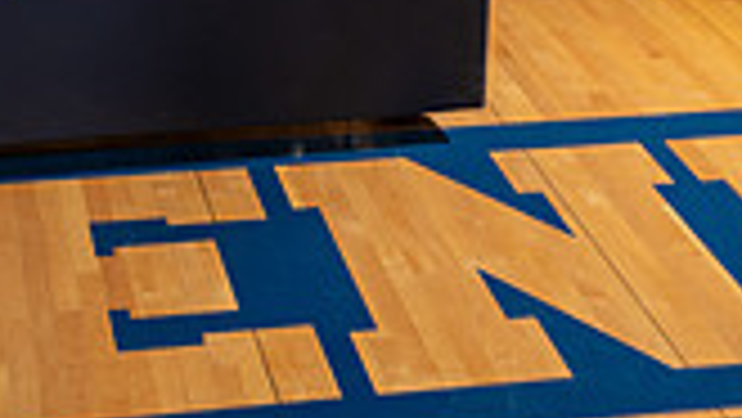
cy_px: -530
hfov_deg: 22.0
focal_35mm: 97
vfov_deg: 10.9
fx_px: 1909
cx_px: 301
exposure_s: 1/250
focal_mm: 34
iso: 400
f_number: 5.6
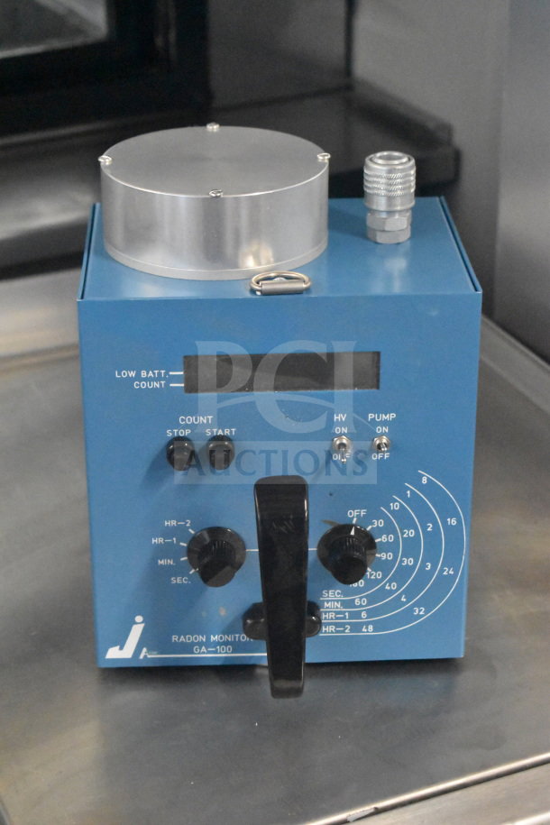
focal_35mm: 78
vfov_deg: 26.0
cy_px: 412
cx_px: 275
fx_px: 1787
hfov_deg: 17.5
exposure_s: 1/80
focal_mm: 52
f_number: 5.6
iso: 14400
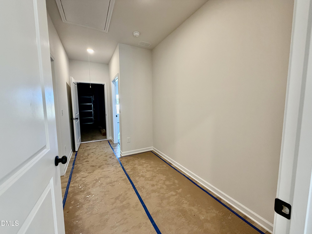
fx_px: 126
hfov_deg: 102.1
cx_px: 156
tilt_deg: -6.0
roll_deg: +0.2
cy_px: 117
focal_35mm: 14
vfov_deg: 85.7
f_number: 2.2
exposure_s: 1/60
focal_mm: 2.22
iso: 200
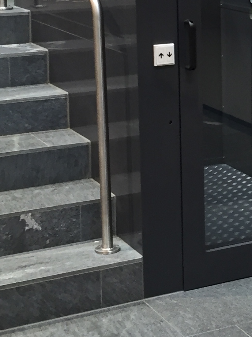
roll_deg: -1.2
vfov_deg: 18.8
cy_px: 41
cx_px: 303
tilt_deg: -7.9
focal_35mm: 103
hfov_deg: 13.9
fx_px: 1000
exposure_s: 1/33
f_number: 2.2
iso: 80
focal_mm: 4.15
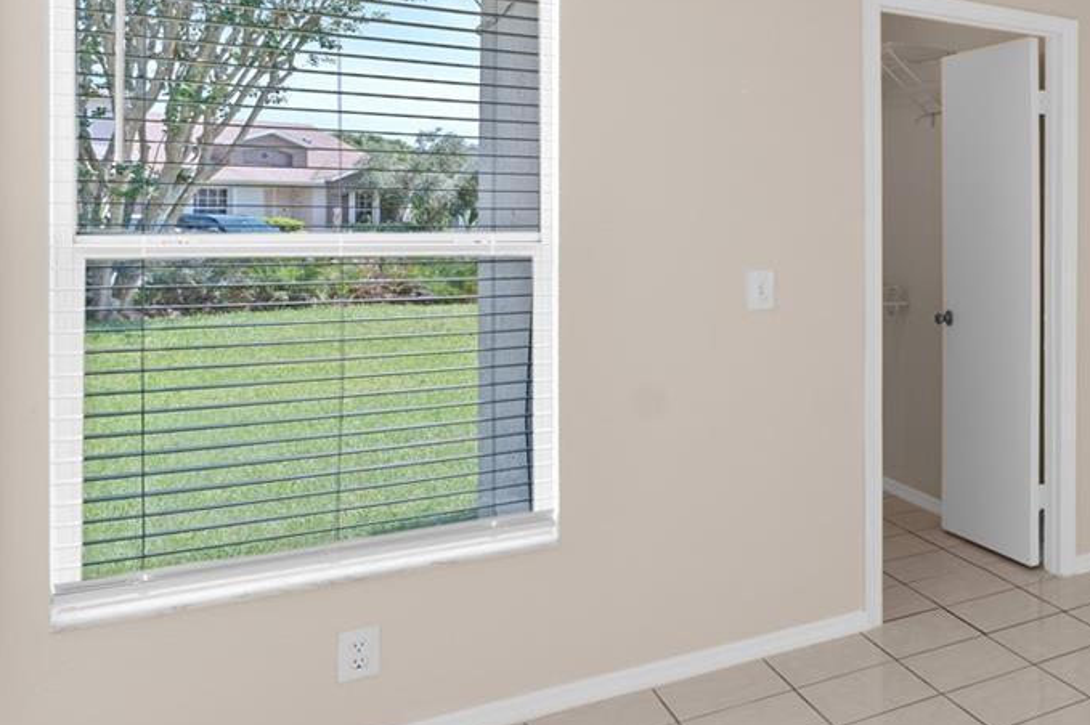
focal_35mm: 33
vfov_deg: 39.4
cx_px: 1255
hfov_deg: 42.1
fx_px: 999
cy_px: 229
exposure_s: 1/10
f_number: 7.1
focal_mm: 14
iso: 400
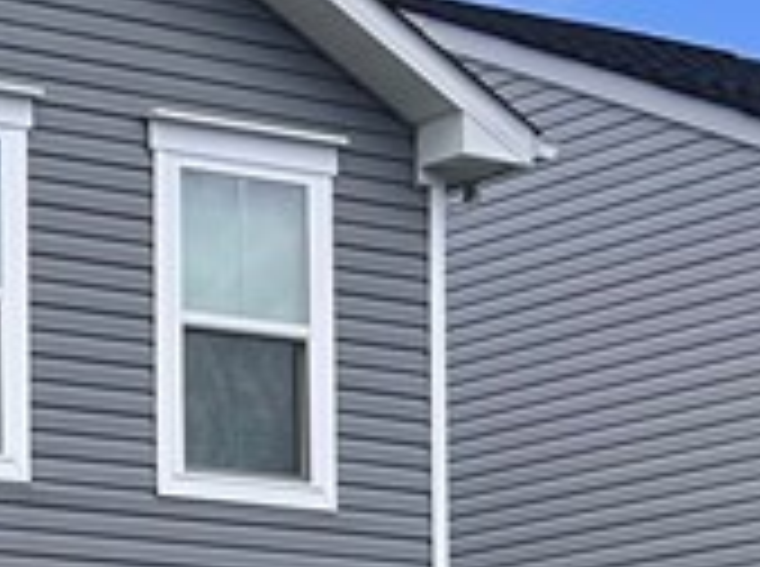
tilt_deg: +1.7
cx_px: -652
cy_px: 900
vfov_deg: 9.1
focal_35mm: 158
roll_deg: +0.8
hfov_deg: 11.5
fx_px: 3462
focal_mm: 5.7
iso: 50
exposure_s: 1/2841
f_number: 1.5
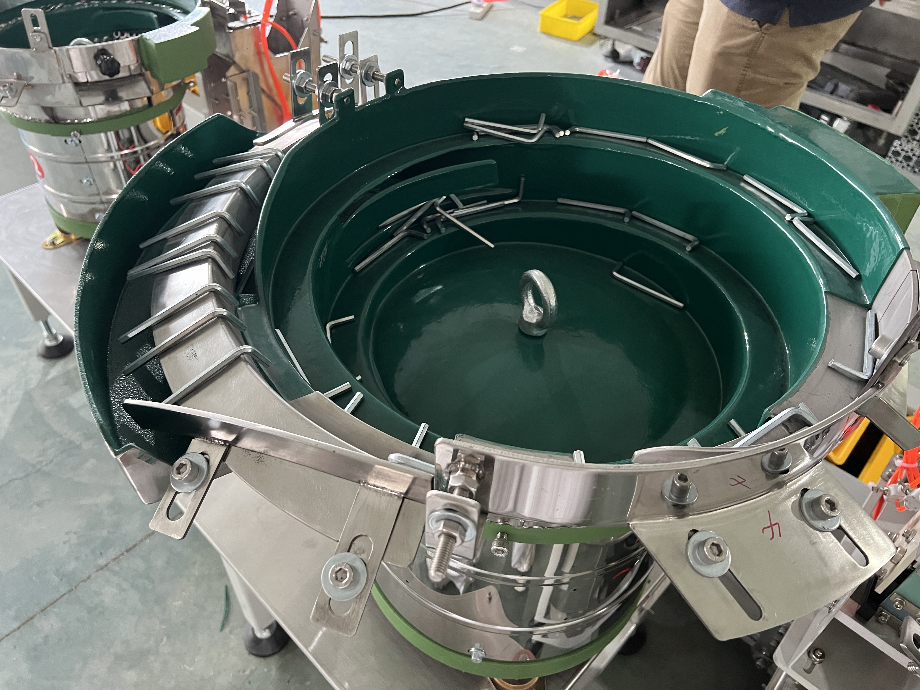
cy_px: 345
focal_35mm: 26
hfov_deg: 67.3
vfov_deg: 53.1
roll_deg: -2.4
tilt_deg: -44.0
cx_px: 460
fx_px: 691
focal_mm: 5.7
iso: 500
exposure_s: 1/50
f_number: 1.5
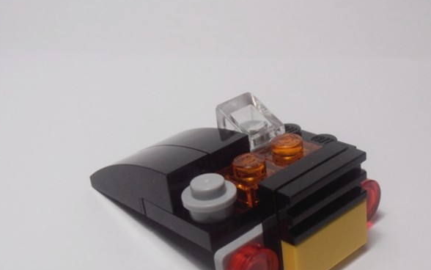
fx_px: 705
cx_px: 237
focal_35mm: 60
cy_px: 179
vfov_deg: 21.6
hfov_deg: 34.0
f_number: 3.9
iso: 80
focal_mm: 6.61
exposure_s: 1/80
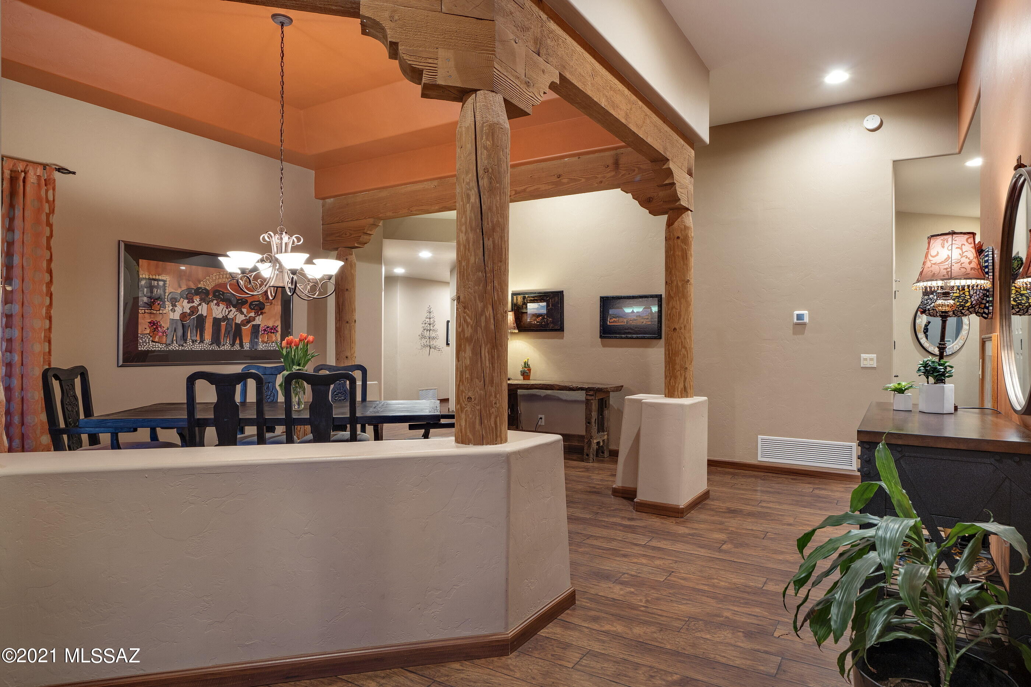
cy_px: 344
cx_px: 516
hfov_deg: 86.9
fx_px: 544
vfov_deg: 64.5
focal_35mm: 19
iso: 100
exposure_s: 3.2
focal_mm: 19
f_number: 9
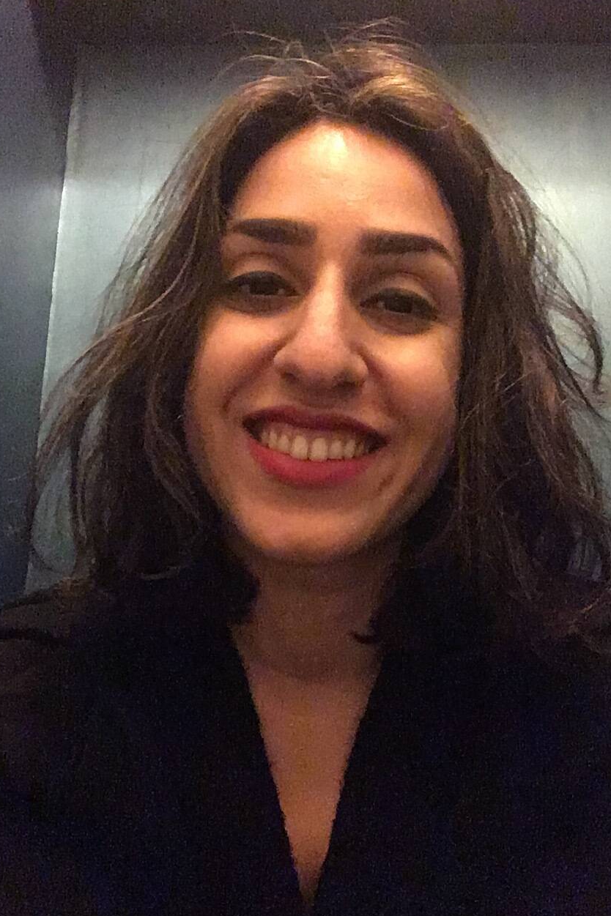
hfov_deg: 40.0
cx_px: 308
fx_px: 840
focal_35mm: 33
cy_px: 463
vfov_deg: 57.2
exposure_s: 1/17
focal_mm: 2.15
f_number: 2.4
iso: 1600
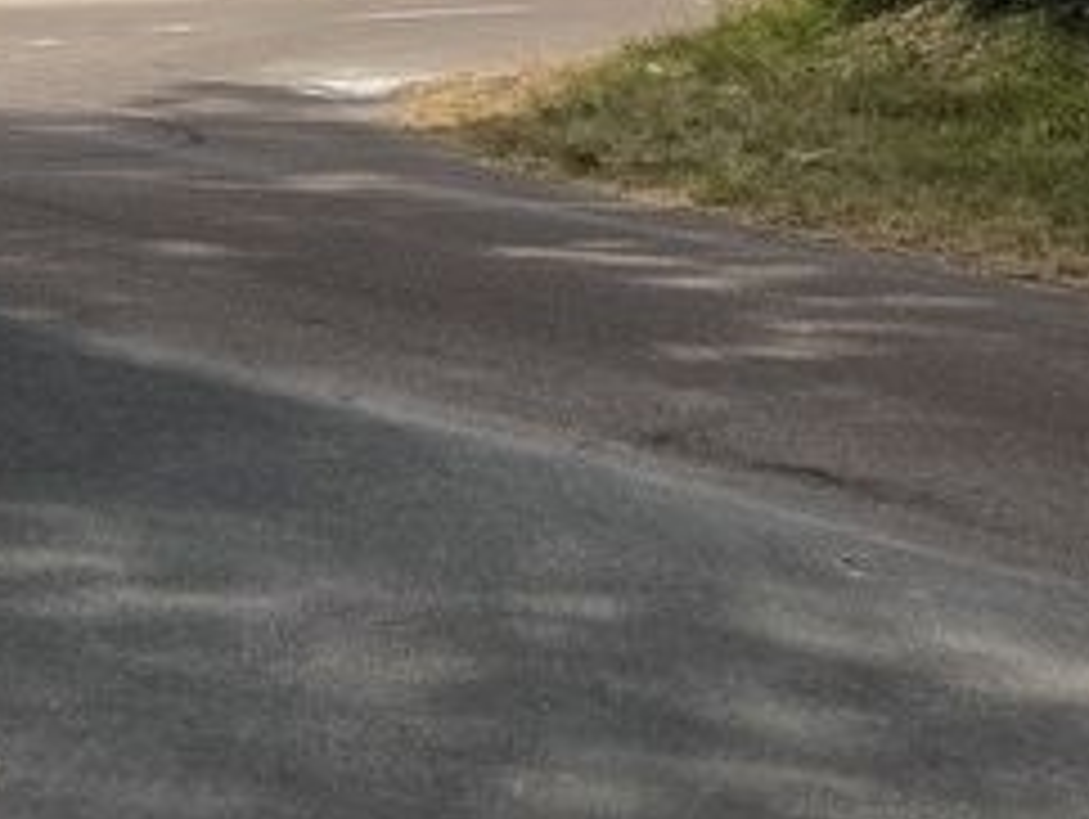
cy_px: -270
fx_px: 2393
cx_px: -351
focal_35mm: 76
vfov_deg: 18.0
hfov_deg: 22.7
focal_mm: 5.4
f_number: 1.8
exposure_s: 1/4558
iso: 80
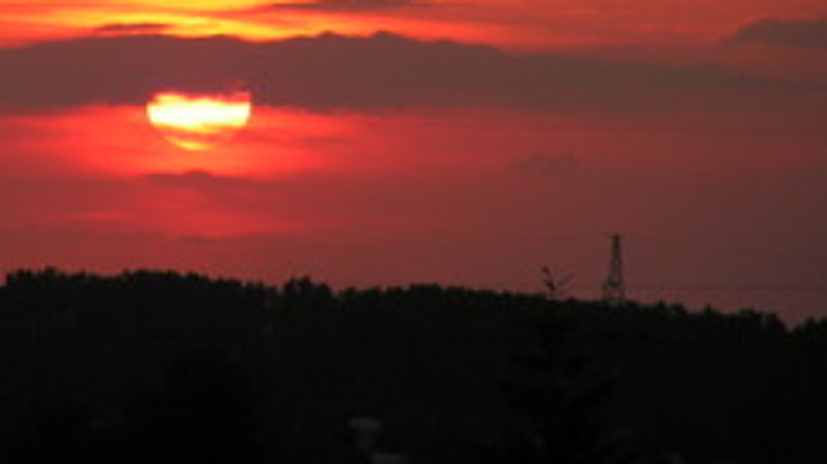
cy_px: 34
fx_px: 11466
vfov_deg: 2.3
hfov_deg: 4.1
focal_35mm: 523
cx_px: 191
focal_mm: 48
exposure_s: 1/500
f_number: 3.2
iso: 64
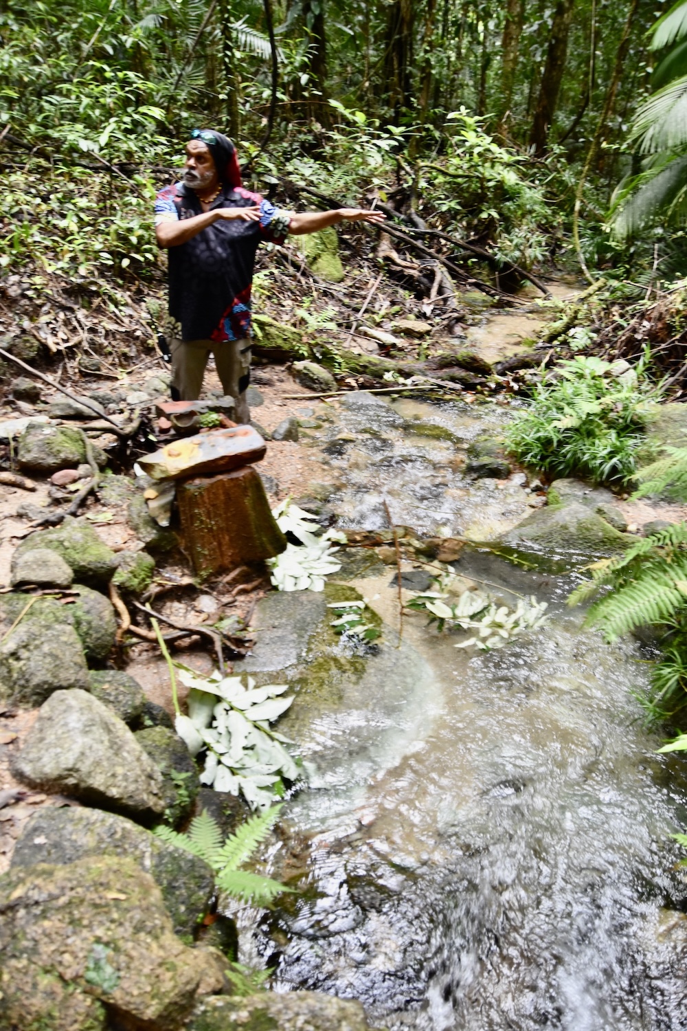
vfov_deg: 67.4
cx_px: 344
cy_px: 516
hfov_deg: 47.9
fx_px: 773
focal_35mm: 27
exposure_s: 1/60
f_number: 4
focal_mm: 18
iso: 800
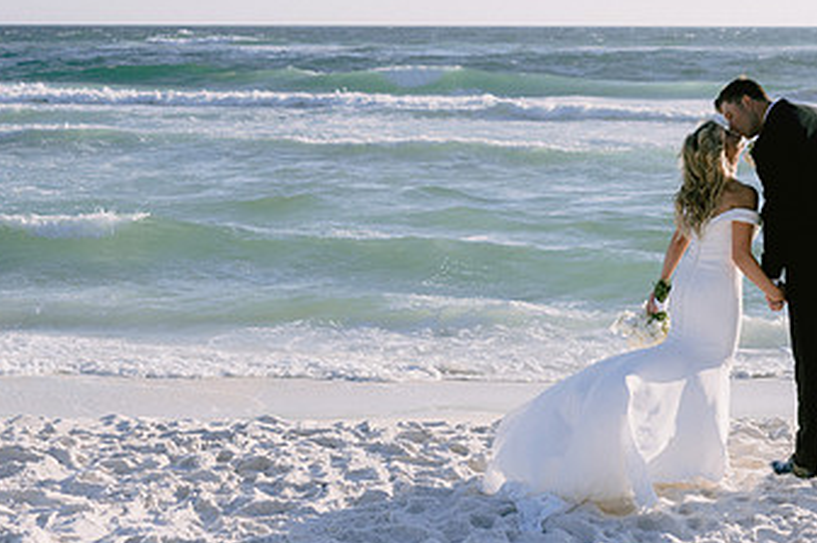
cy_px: 99
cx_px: 401
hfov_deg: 26.7
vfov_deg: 17.7
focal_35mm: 76
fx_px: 1723
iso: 200
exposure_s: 1/8000
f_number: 2.8
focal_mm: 35
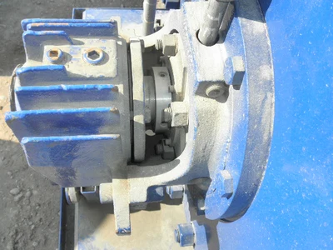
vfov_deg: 49.7
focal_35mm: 28
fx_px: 269
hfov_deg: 63.4
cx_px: 166
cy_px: 125
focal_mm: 5
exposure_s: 1/320
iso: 64
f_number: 3
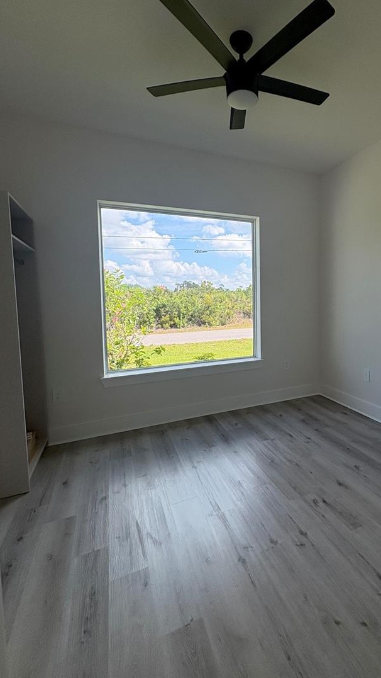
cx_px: 255
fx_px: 305
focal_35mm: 17
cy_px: 317
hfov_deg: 62.3
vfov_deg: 95.8
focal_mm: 2.22
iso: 64
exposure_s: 1/561
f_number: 2.2
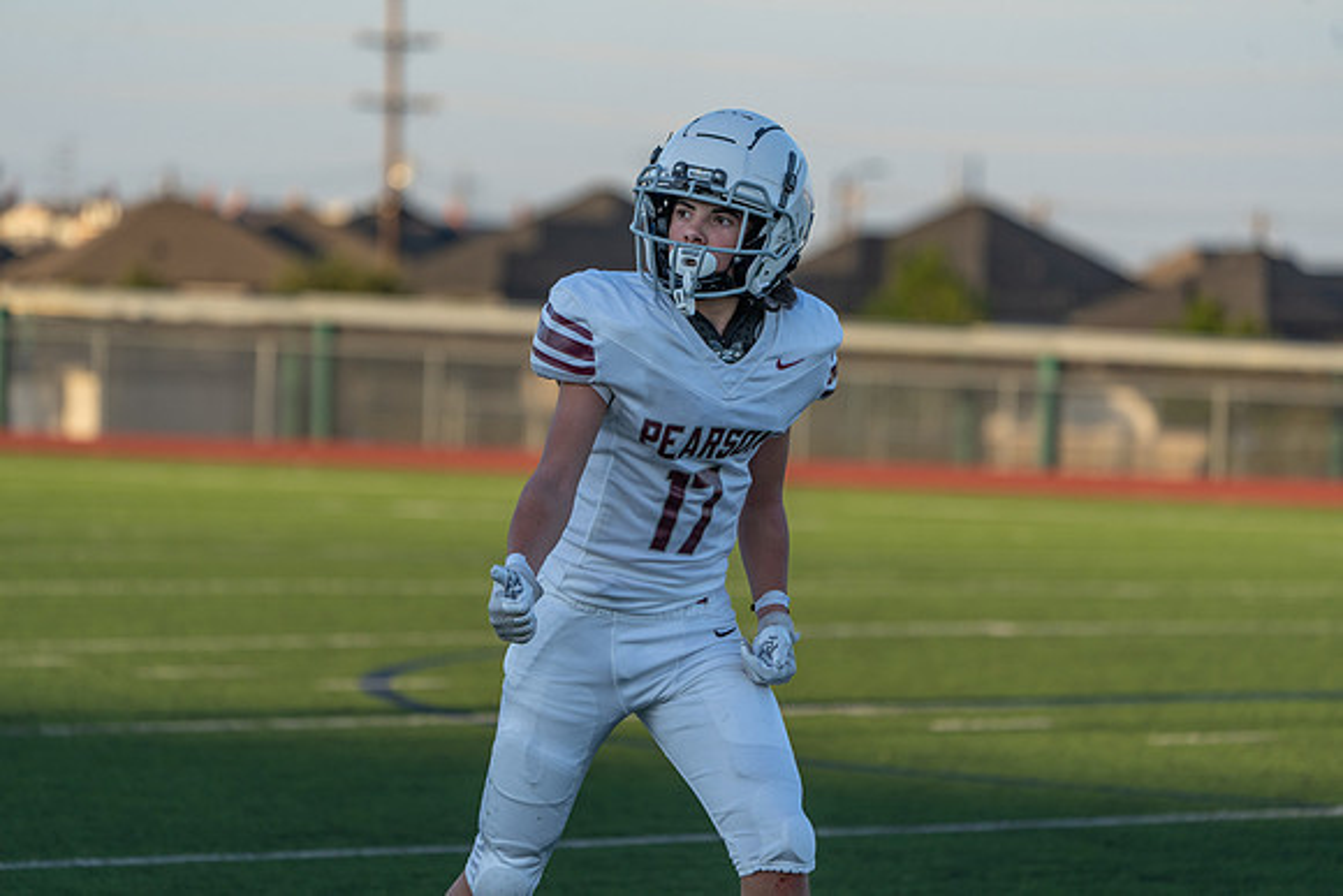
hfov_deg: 8.5
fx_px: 8992
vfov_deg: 5.7
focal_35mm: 241
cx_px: 672
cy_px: 448
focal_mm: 241
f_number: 5.6
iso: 400
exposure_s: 1/1000
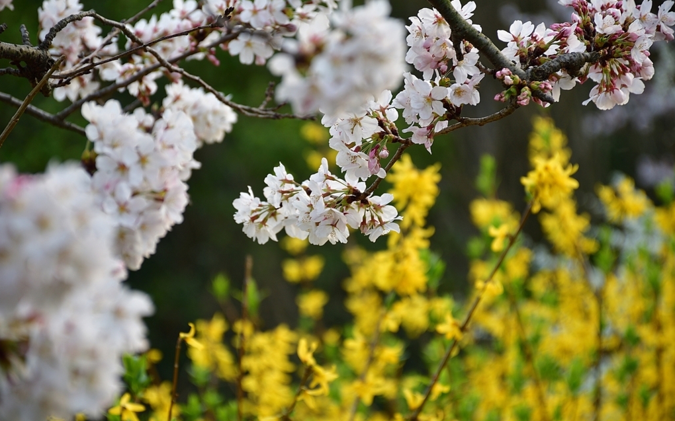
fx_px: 3954
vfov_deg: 6.1
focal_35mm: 215
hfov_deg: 9.8
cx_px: 338
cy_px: 210
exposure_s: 1/30
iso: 110
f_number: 5.6
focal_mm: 140
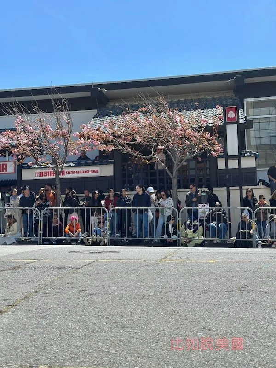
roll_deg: +2.1
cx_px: 138
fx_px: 510
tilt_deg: +5.5
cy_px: 184
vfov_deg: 39.7
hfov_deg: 30.3
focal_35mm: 48
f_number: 1.78
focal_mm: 6.86
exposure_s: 1/4566
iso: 80
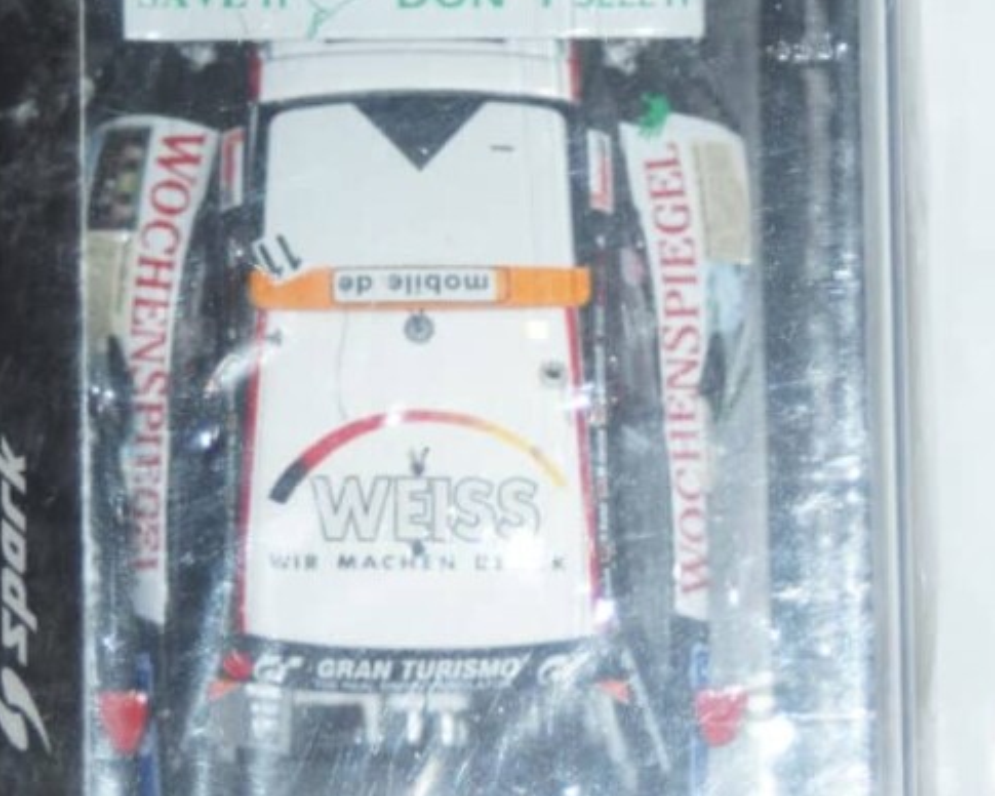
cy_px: 523
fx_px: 6155
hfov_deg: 9.2
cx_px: 544
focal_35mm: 209
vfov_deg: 7.4
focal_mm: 80
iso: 500
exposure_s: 1/80
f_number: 5.6
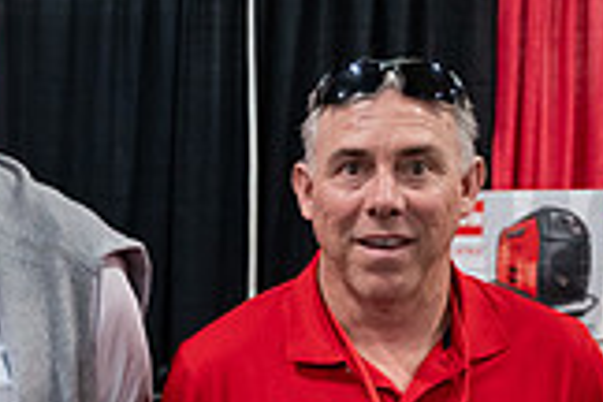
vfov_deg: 12.8
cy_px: 464
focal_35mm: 105
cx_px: -128
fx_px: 1759
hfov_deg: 18.4
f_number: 3.2
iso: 3200
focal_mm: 27
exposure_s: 1/200
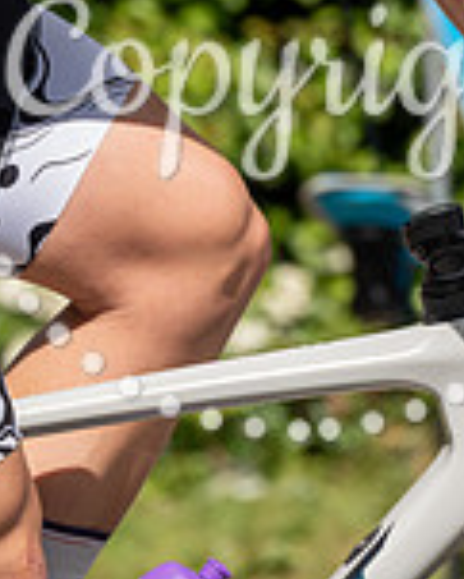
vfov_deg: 3.4
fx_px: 9603
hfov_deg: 2.8
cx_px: 372
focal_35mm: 560
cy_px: -245
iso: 250
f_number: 5.6
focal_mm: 200
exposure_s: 1/1000
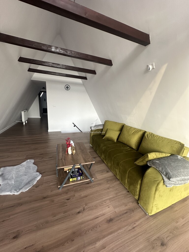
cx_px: 94
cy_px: 126
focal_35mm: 14
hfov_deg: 85.7
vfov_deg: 102.1
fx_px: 102
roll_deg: -4.3
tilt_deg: -10.5
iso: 125
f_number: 2.2
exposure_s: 1/99
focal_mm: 2.22
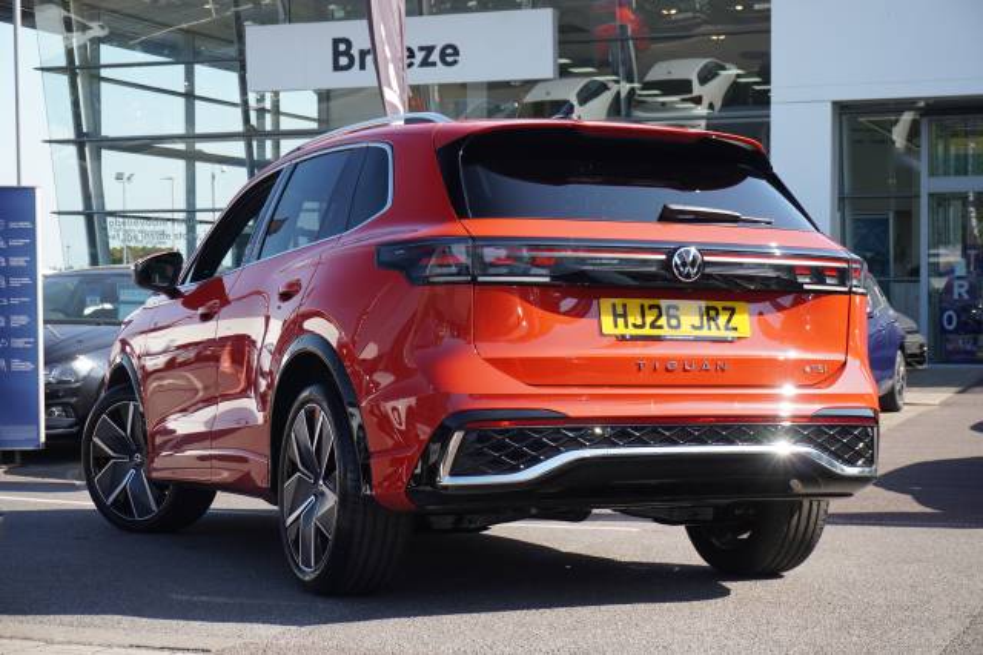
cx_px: 492
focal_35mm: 63
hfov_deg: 31.9
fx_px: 1719
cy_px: 328
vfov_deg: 21.5
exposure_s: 1/100
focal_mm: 42
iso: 100
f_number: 6.3
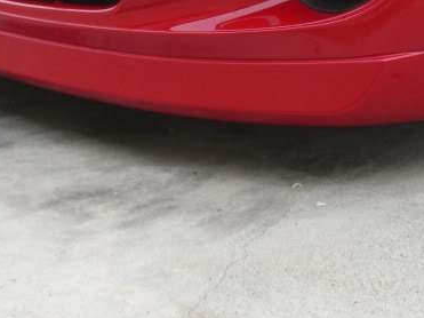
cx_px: 226
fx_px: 1286
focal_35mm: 105
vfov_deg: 13.8
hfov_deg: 18.7
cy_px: -18
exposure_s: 1/200
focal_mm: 6.2
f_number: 2.7
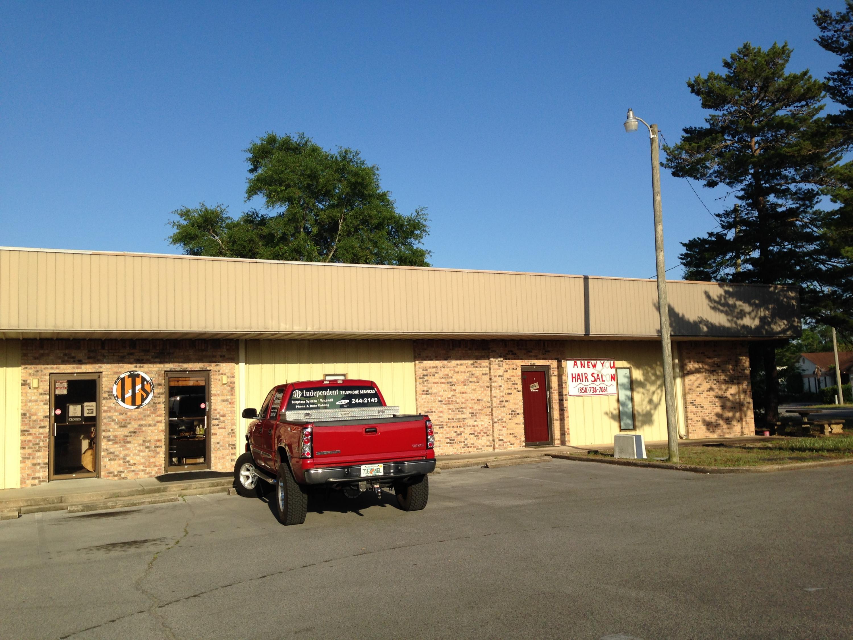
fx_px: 813
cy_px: 320
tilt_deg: +3.0
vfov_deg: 42.9
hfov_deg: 55.4
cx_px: 426
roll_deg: +2.6
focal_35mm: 33
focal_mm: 4.12
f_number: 2.4
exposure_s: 1/1695
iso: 50
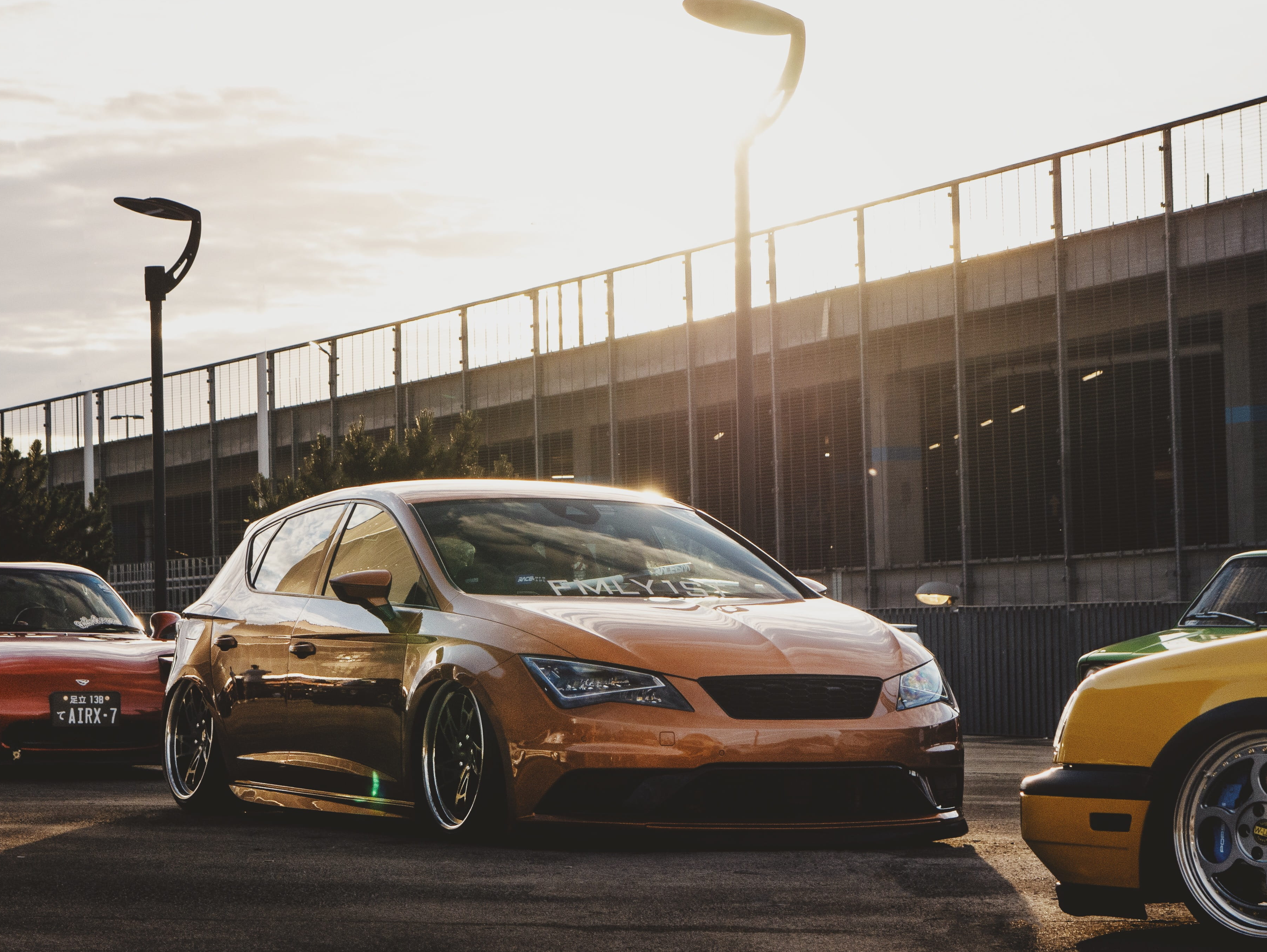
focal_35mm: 114
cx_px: 557
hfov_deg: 17.3
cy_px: 436
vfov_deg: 13.0
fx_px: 4174
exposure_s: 1/250
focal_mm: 45
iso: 400
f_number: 5.6
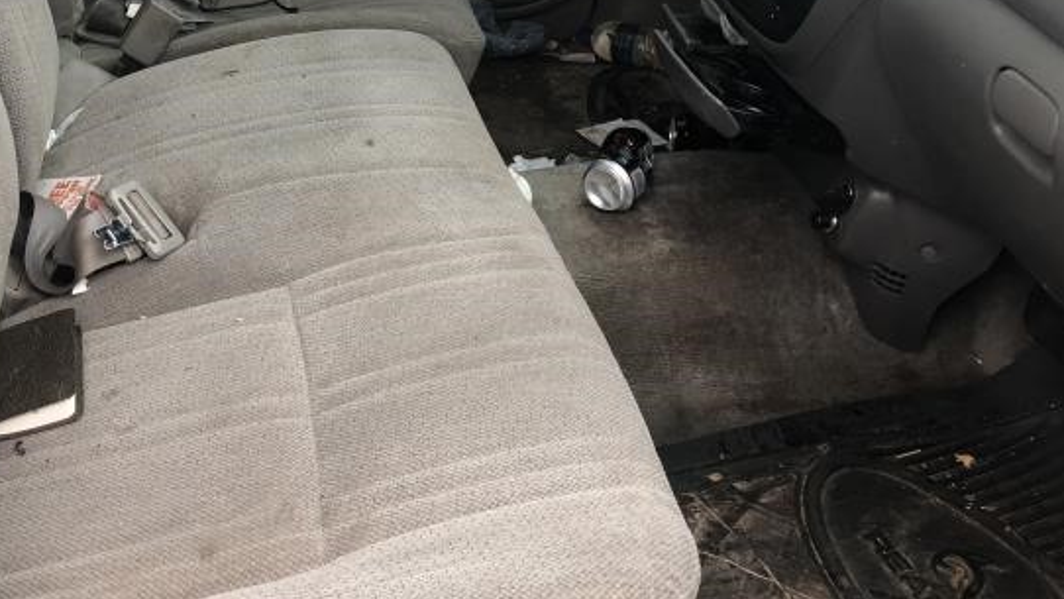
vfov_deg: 26.3
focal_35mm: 45
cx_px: 418
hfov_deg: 45.2
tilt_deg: -29.9
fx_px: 1270
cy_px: 185
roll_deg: -3.7
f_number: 1.8
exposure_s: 1/30
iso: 25
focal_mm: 3.99
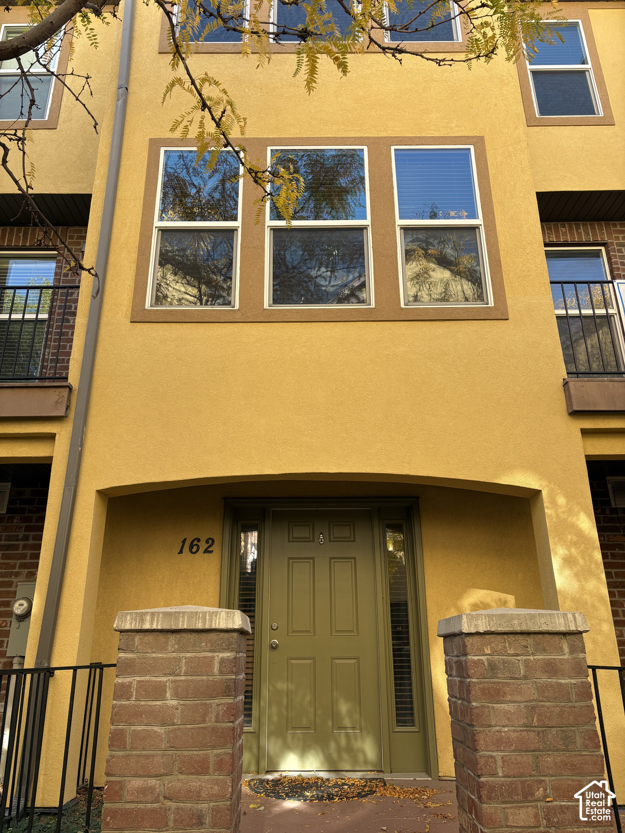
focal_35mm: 26
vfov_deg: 67.3
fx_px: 626
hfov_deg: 53.1
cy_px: 416
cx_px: 312
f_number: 1.6
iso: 40
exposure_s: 1/306
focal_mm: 5.96
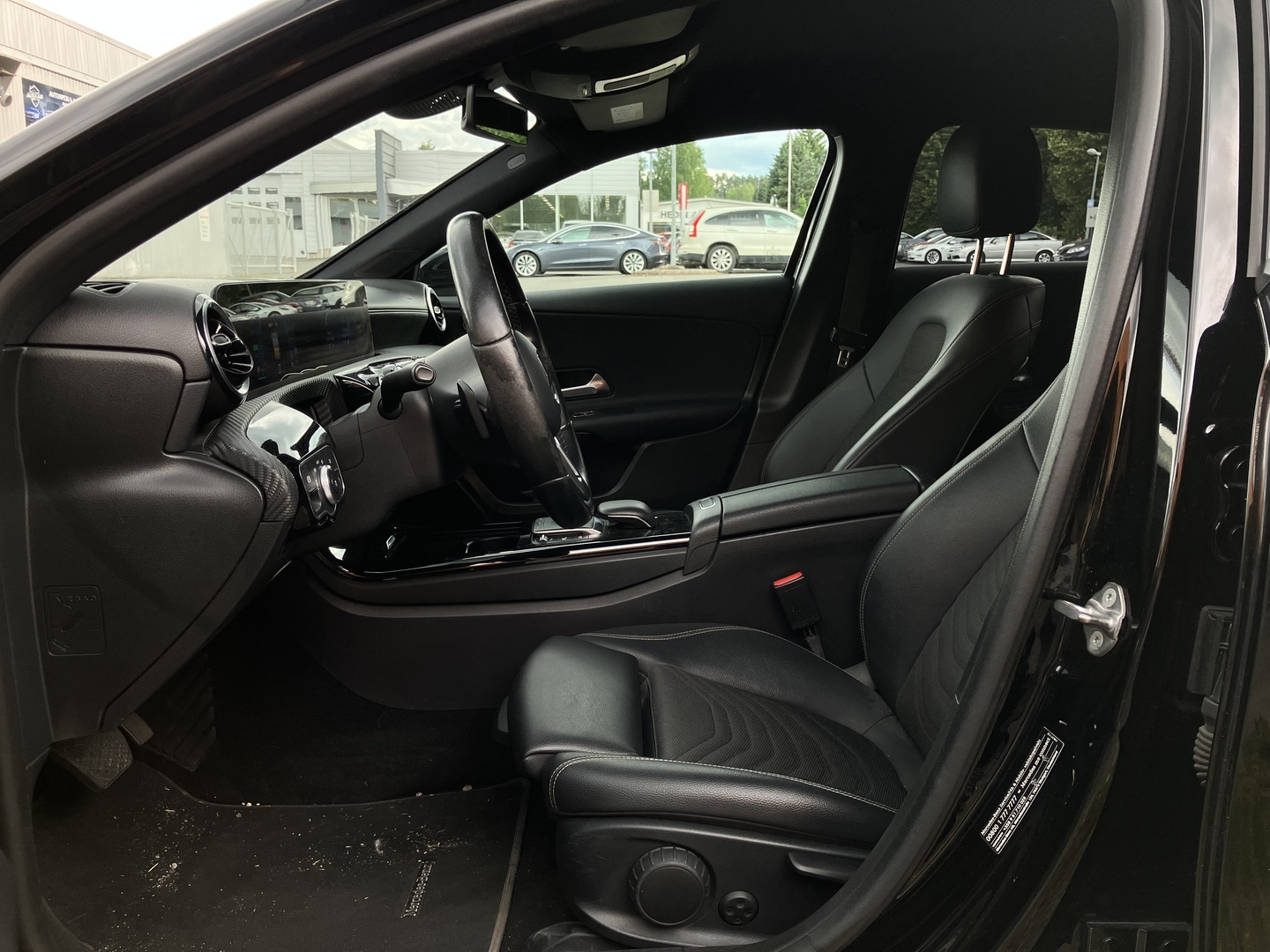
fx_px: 1027
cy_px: 476
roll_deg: -0.3
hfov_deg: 63.4
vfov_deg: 49.7
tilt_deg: -10.9
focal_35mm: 28
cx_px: 635
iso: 50
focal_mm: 3.99
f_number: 1.8
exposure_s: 1/121
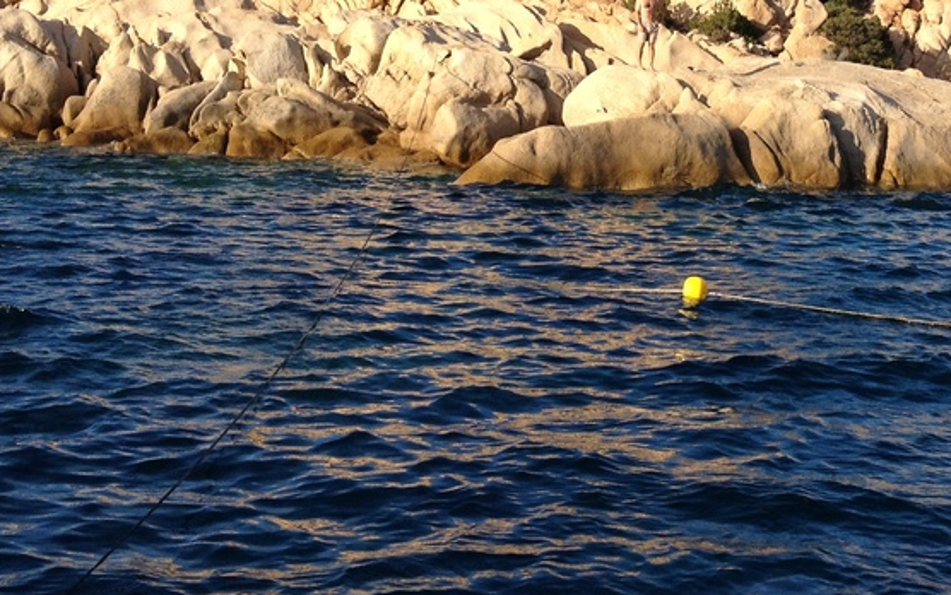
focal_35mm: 80
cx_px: 785
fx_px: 2074
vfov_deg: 16.0
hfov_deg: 25.3
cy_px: -21
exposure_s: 1/1416
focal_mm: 4.28
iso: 64
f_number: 2.4
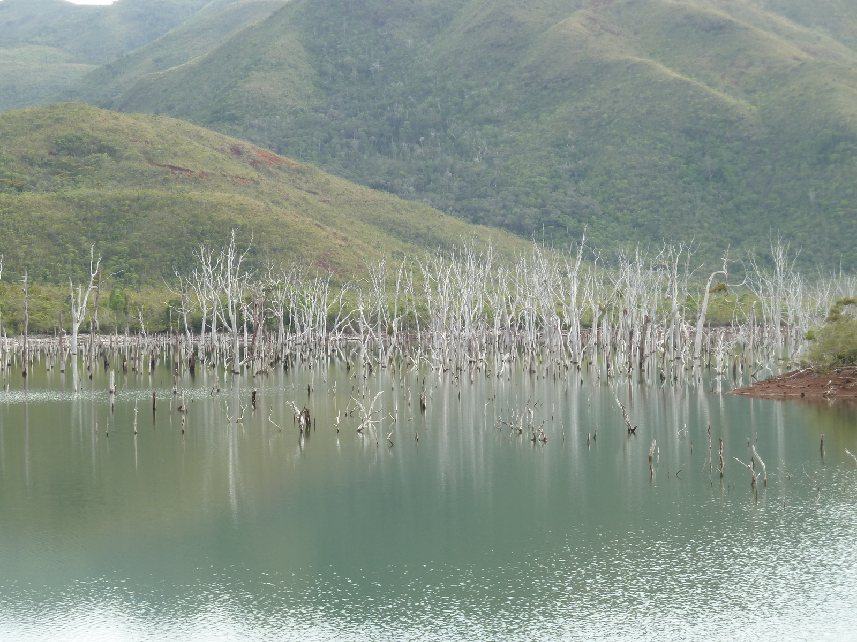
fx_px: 2748
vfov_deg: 13.3
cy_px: 321
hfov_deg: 17.7
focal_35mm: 111
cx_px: 428
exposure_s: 1/100
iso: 80
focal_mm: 18.2
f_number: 4.4
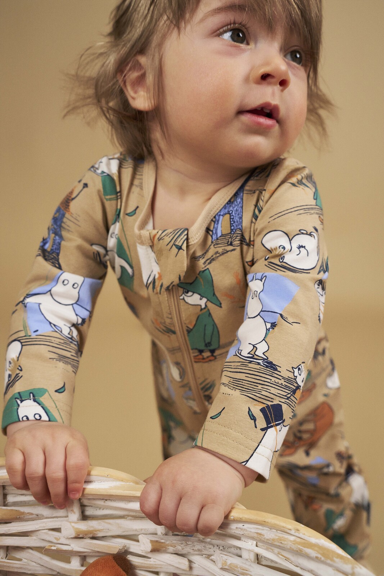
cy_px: 288
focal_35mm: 35
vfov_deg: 54.4
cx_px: 192
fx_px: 560
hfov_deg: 37.9
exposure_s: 1/400
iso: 1250
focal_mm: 35
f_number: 6.3
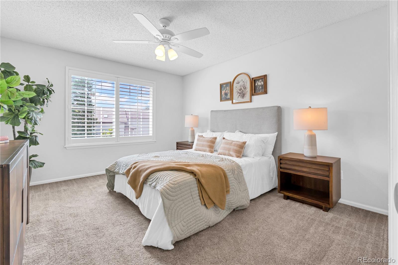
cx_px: 199
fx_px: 166
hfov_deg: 100.4
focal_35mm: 15
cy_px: 132
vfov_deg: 77.3
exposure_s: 1/30
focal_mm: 10
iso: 400
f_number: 10
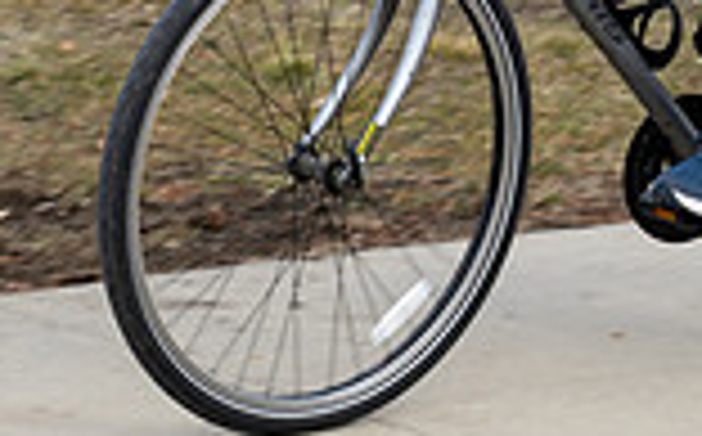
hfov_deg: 6.9
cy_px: -576
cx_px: 680
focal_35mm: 306
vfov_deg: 4.2
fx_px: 5846
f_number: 7.1
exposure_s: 1/320
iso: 250
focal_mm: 65
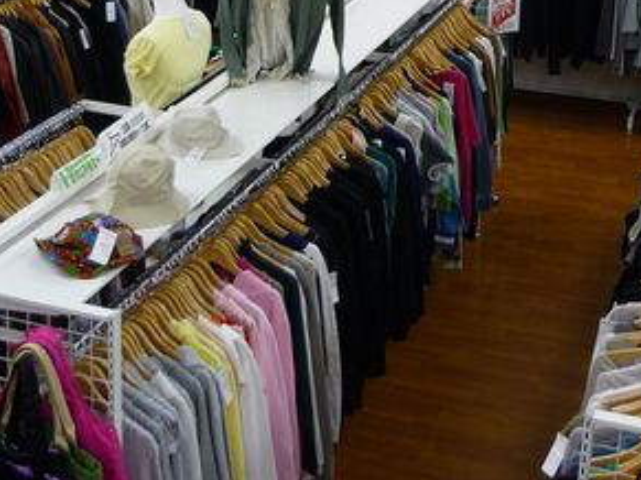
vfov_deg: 20.8
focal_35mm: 68
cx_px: 306
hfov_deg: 28.6
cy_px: -7
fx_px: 1259
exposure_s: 1/40
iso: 100
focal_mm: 5.5
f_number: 2.8
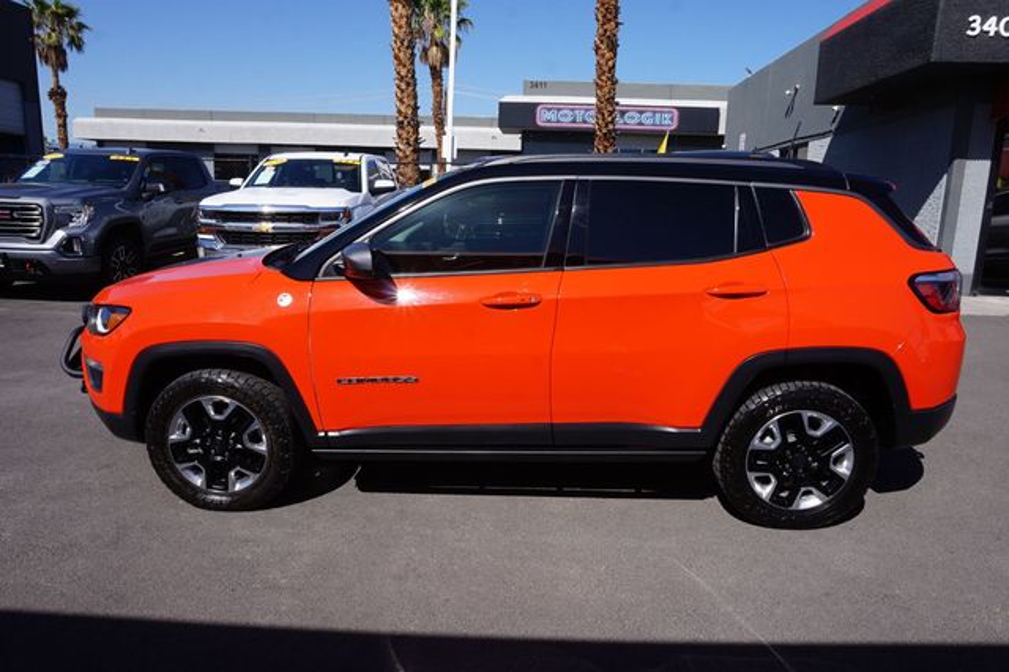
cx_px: 504
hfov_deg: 73.8
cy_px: 336
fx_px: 672
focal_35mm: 24
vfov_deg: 53.1
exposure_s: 1/100
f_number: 14
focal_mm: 16
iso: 100
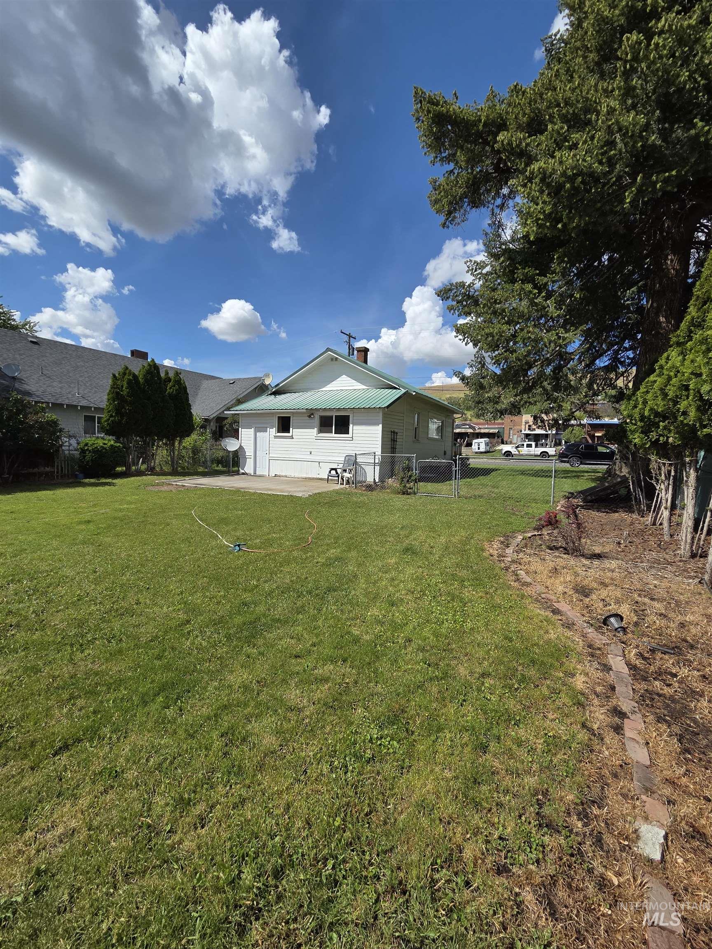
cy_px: 474
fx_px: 357
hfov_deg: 89.9
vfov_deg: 106.2
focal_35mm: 13
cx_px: 356
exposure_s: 1/2517
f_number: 2.2
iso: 50
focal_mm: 2.2
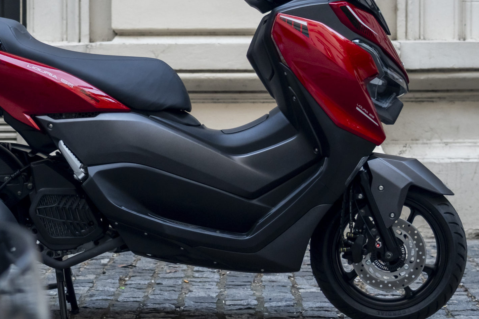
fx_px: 1863
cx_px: 108
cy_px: 152
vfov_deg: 9.8
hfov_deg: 14.6
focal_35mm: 140
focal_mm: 52
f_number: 4
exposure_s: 1/320
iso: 1000
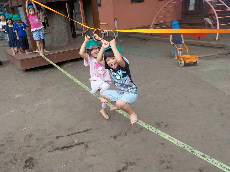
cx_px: 115
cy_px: 86
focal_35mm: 30
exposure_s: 1/640
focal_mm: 4.1
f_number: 3.3
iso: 125
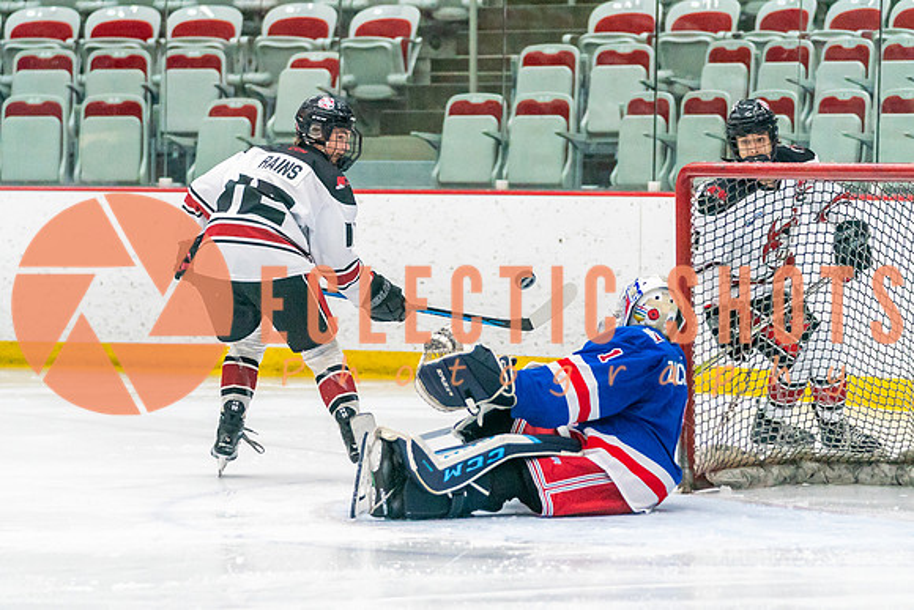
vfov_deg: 7.1
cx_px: 412
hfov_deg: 10.6
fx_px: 4917
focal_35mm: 194
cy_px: 437
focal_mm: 120
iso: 3200
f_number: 2.8
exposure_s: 1/1000
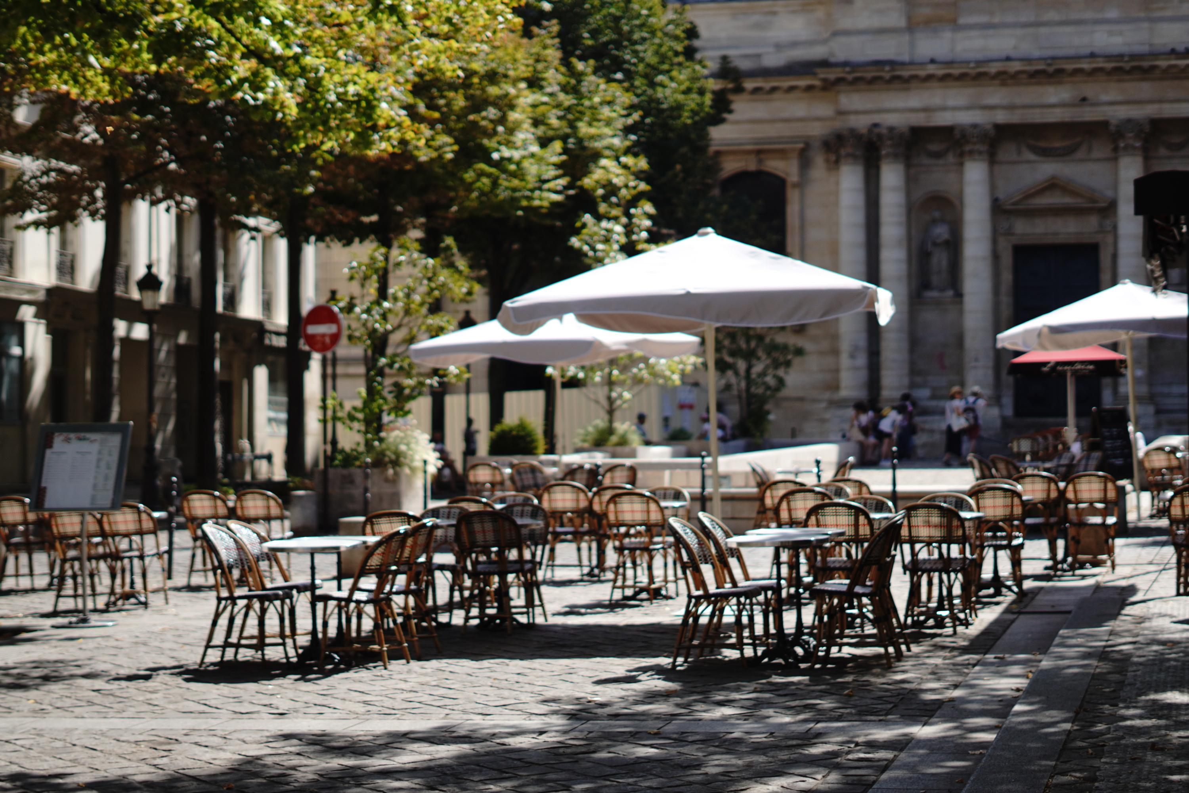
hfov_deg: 27.0
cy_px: 396
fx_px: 2477
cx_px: 594
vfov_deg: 18.2
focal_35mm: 75
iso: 100
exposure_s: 1/4000
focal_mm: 50
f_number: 1.8
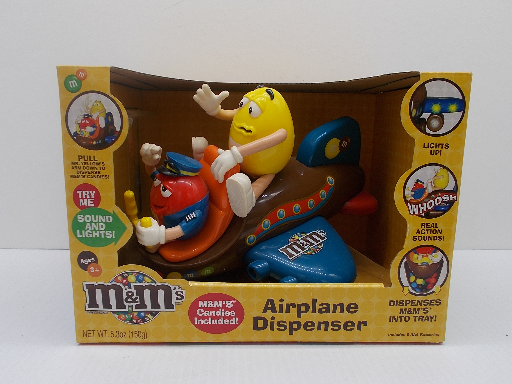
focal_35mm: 30
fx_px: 444
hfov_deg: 60.0
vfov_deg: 46.8
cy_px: 192
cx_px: 256
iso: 80
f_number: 3.4
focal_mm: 5.3
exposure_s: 1/60
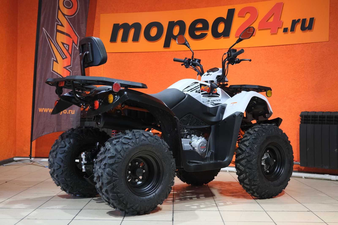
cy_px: 112
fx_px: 460
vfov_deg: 27.5
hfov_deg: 40.3
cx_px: 169
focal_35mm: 49
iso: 1600
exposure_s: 1/80
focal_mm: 32.5
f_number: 4
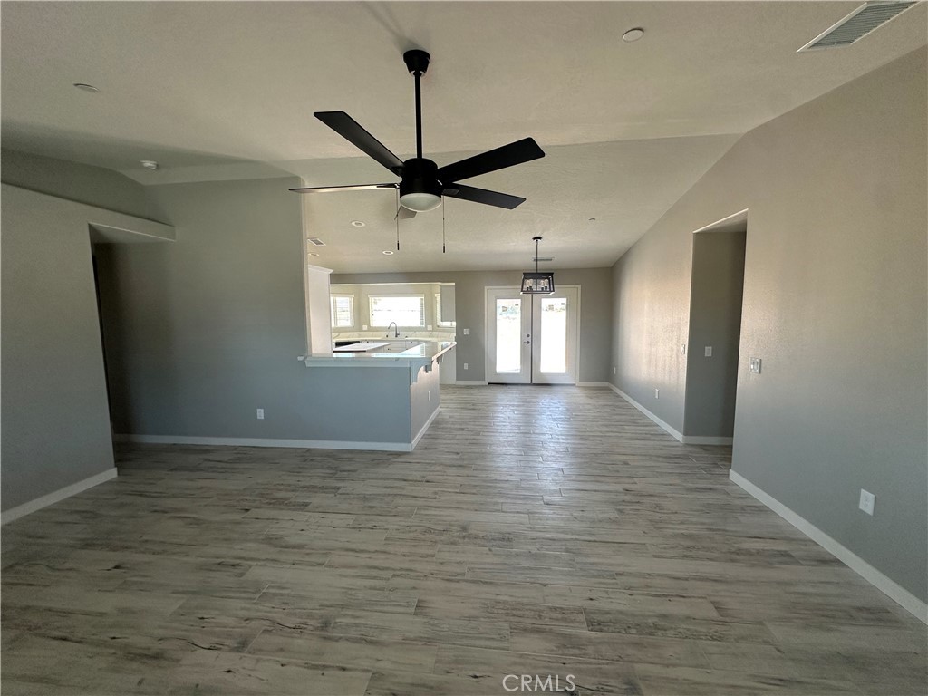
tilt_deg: -4.8
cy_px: 348
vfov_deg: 85.7
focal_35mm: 14
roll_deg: +0.1
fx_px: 375
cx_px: 464
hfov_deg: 102.1
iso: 125
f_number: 2.2
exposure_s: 1/99
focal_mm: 2.22
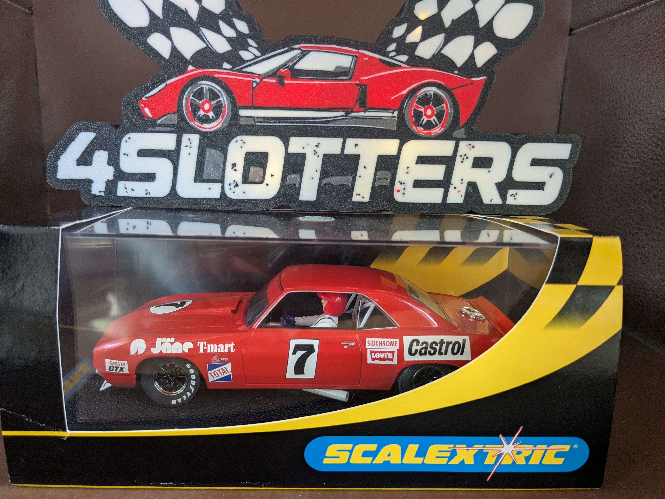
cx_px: 332
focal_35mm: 27
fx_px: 519
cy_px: 250
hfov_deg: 65.3
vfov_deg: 51.4
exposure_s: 1/33.3
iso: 216
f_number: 1.73
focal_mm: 4.38
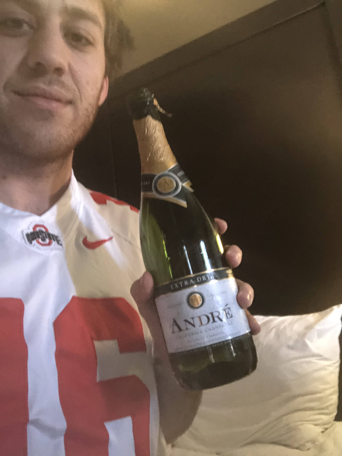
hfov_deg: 44.2
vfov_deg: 56.8
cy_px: 228
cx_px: 171
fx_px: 421
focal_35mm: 32
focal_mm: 2.87
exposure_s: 1/15
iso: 400
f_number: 2.2
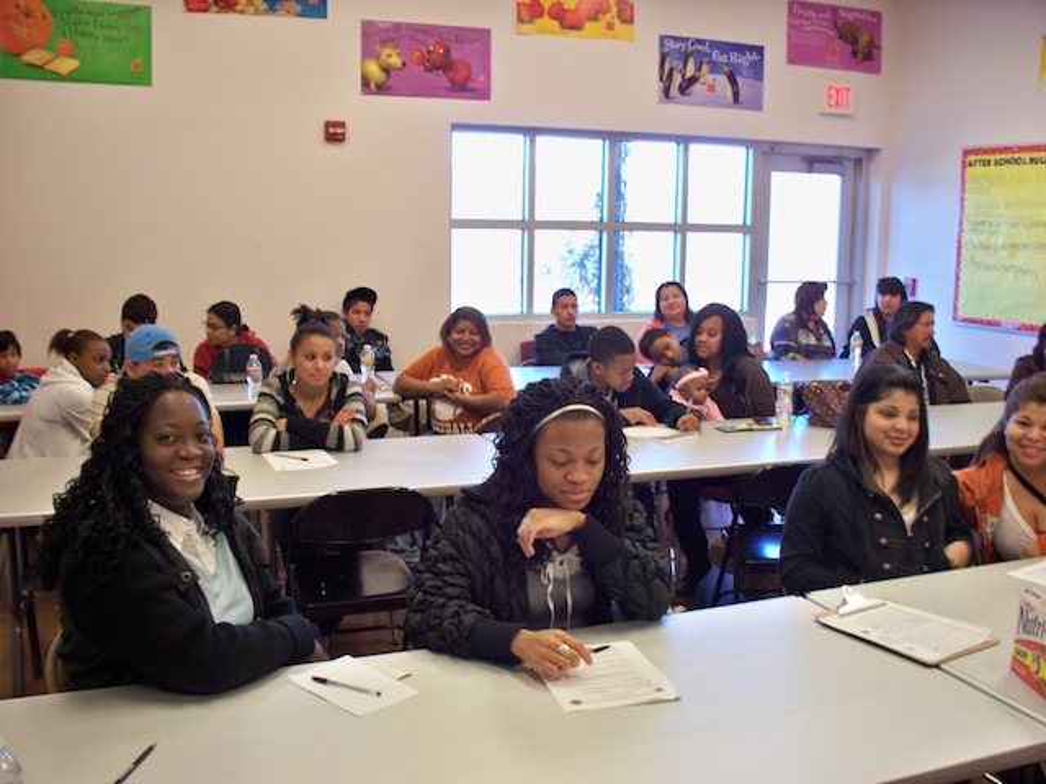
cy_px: 392
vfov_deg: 40.7
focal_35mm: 35
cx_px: 523
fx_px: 1058
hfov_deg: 52.6
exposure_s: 1/30
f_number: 2.8
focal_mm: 7.54
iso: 160
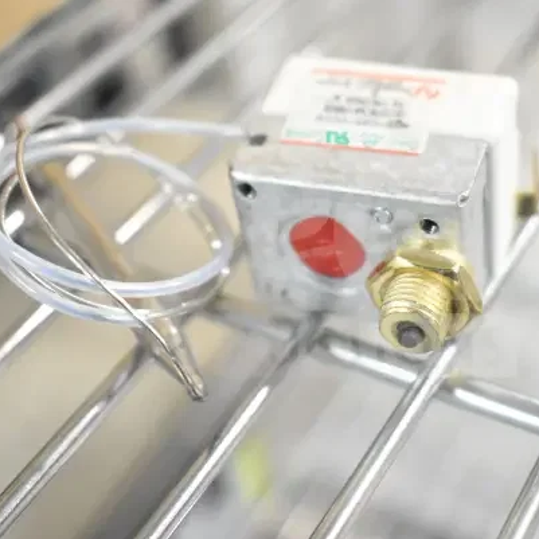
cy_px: 271
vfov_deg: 27.7
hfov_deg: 27.5
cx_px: 366
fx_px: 1092
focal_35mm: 62
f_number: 4.5
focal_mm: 32
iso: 1600
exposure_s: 1/50
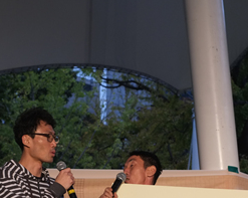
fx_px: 887
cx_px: 120
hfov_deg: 15.9
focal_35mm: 121
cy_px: 197
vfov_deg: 12.6
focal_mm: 35
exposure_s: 1/125
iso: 800
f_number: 4
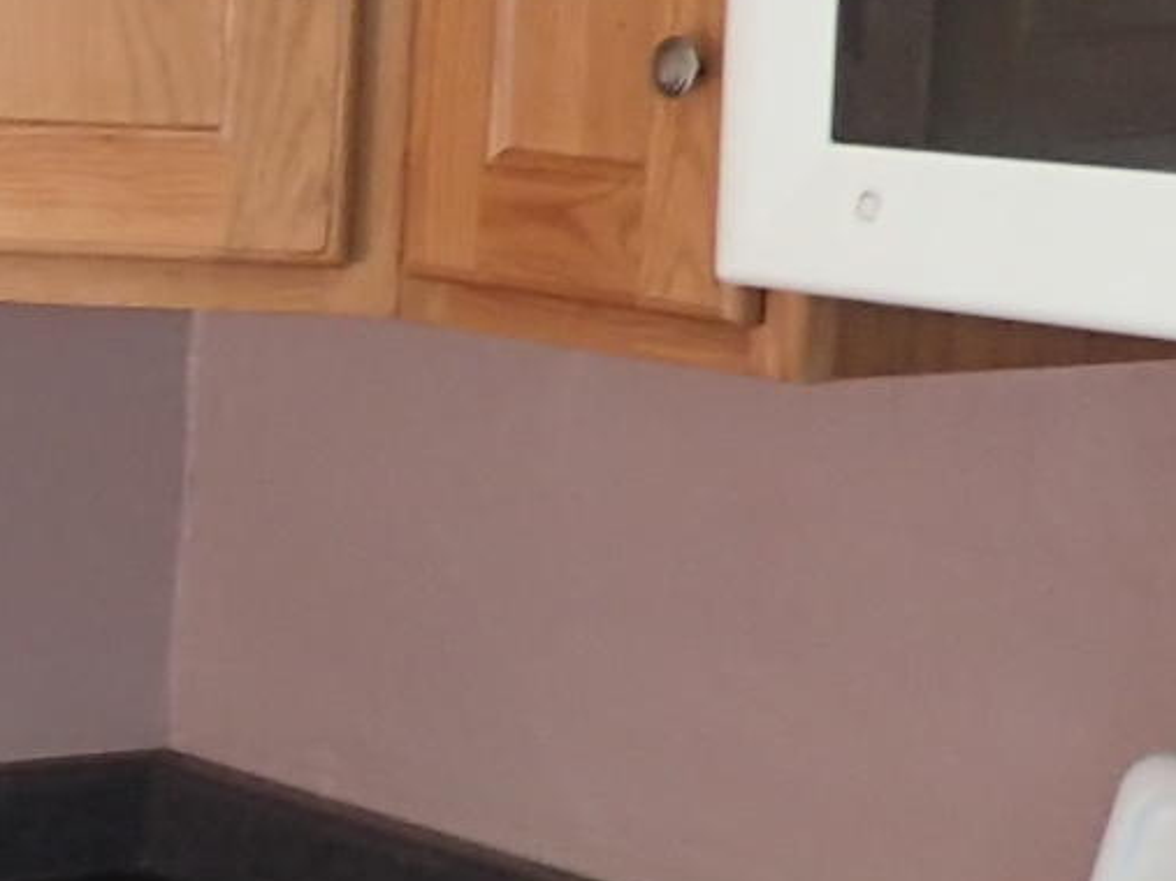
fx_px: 5027
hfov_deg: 12.3
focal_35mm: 148
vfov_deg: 10.0
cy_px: 814
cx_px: -905
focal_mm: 4.5
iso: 125
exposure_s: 1/60
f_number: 2
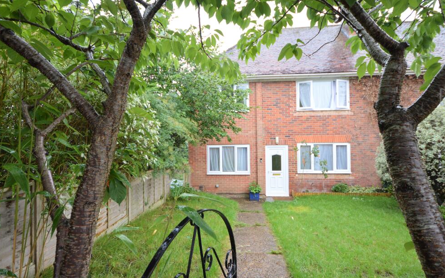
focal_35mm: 18
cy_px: 132
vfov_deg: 64.2
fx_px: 222
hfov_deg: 90.2
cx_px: 226
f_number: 5.6
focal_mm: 11.5
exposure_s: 1/125
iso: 360
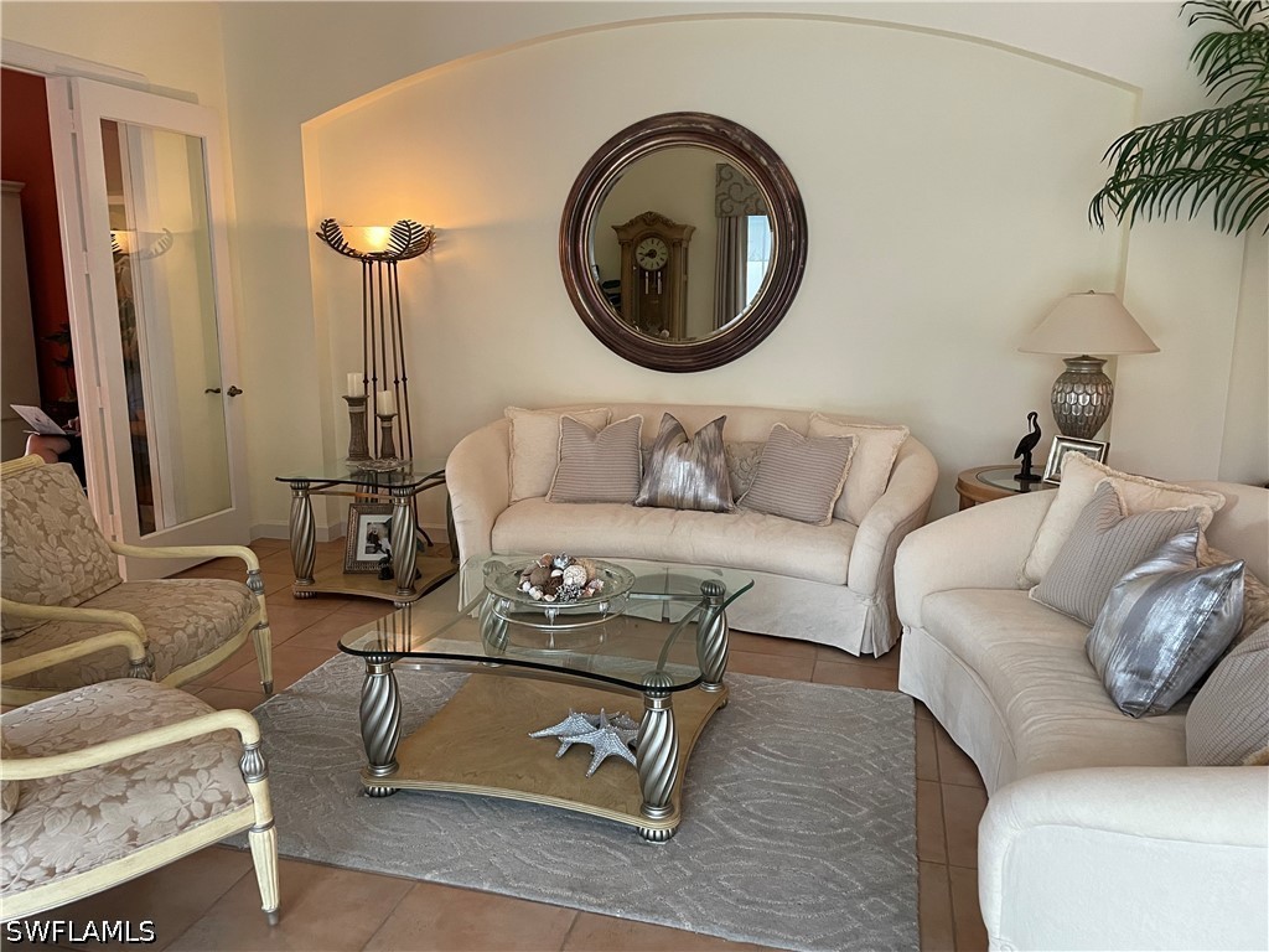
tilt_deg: -11.3
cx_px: 634
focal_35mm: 26
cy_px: 476
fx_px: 953
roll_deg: +0.1
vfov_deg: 53.1
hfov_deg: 67.3
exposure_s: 1/60
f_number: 1.6
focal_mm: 4.2
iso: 320
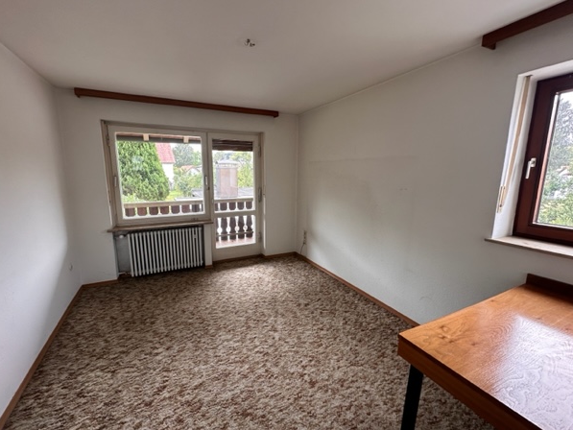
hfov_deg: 98.1
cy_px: 215
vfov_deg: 81.8
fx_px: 248
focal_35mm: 15
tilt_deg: -10.3
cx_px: 274
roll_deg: -0.2
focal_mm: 2.22
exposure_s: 1/99
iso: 100
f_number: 2.2
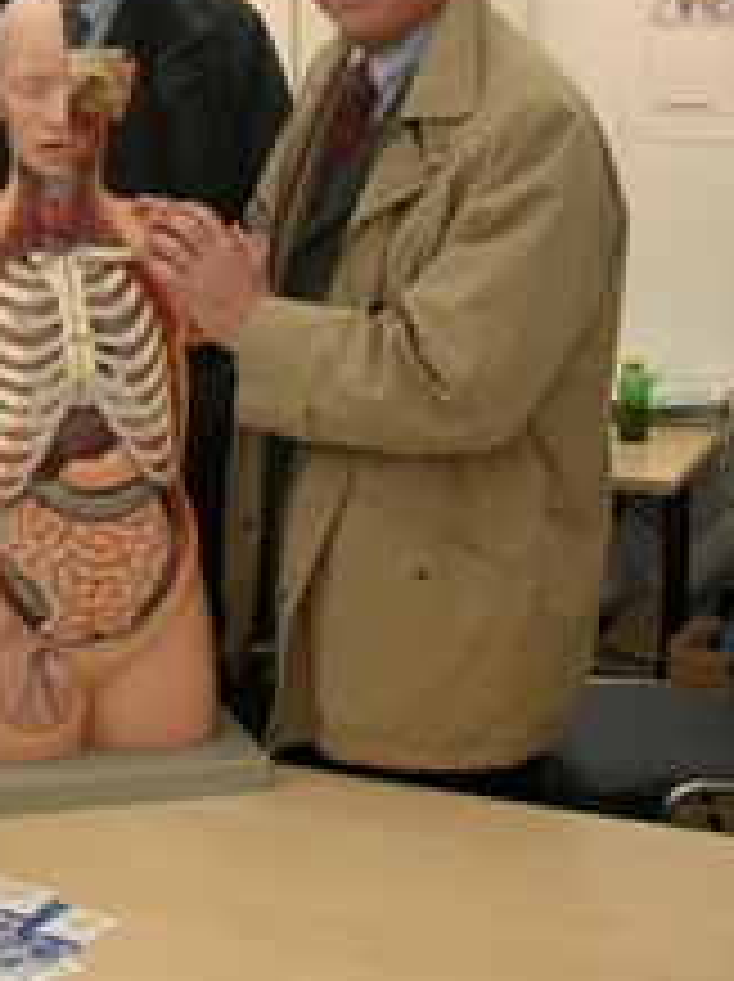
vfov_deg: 26.1
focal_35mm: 72
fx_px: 2040
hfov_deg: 20.0
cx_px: 59
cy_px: 76
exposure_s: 1/94.5
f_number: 2.8
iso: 50
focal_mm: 5.8
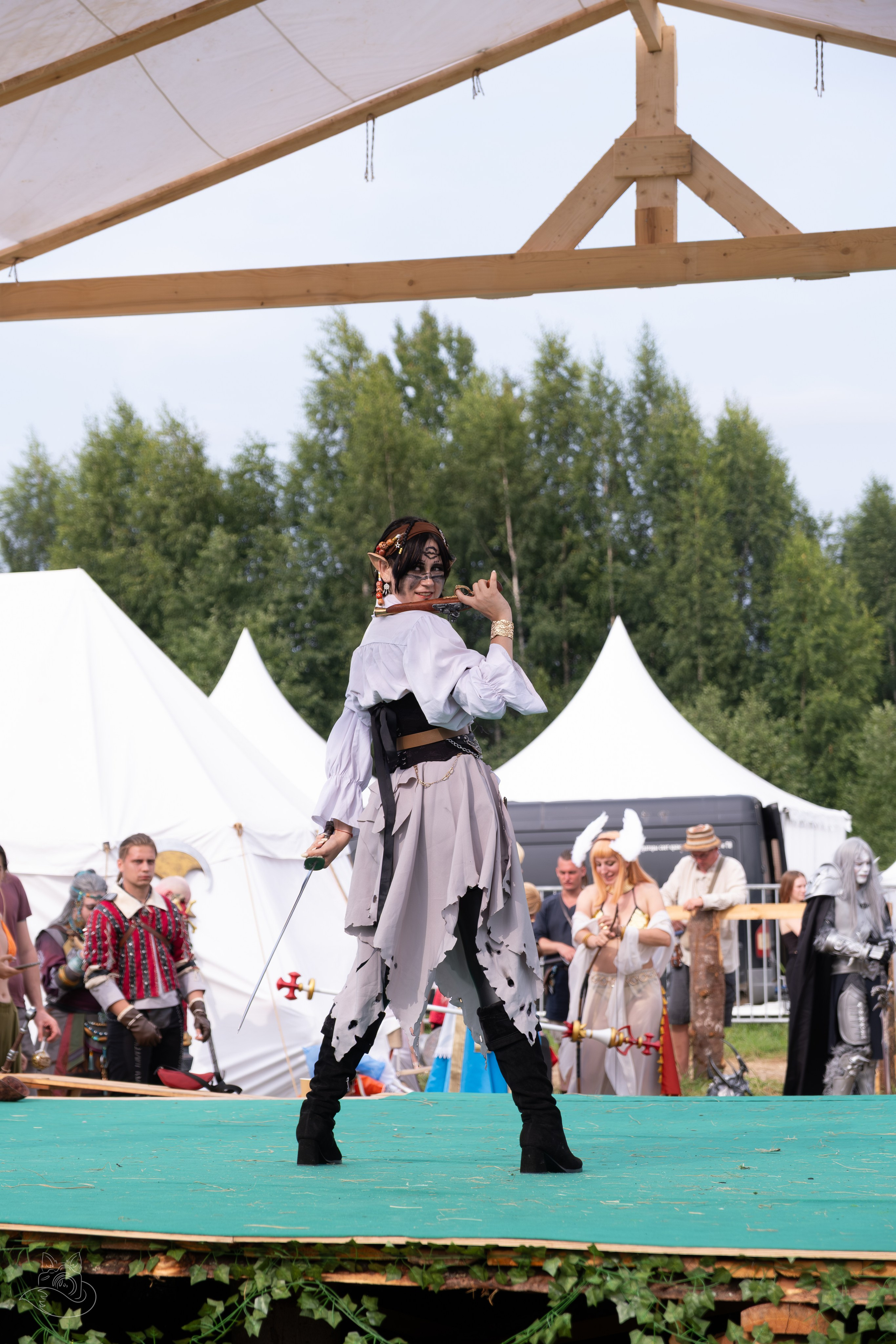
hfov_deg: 16.5
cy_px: 672
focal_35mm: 83
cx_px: 448
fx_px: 3098
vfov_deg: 24.5
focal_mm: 55
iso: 320
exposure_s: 1/1250
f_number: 4
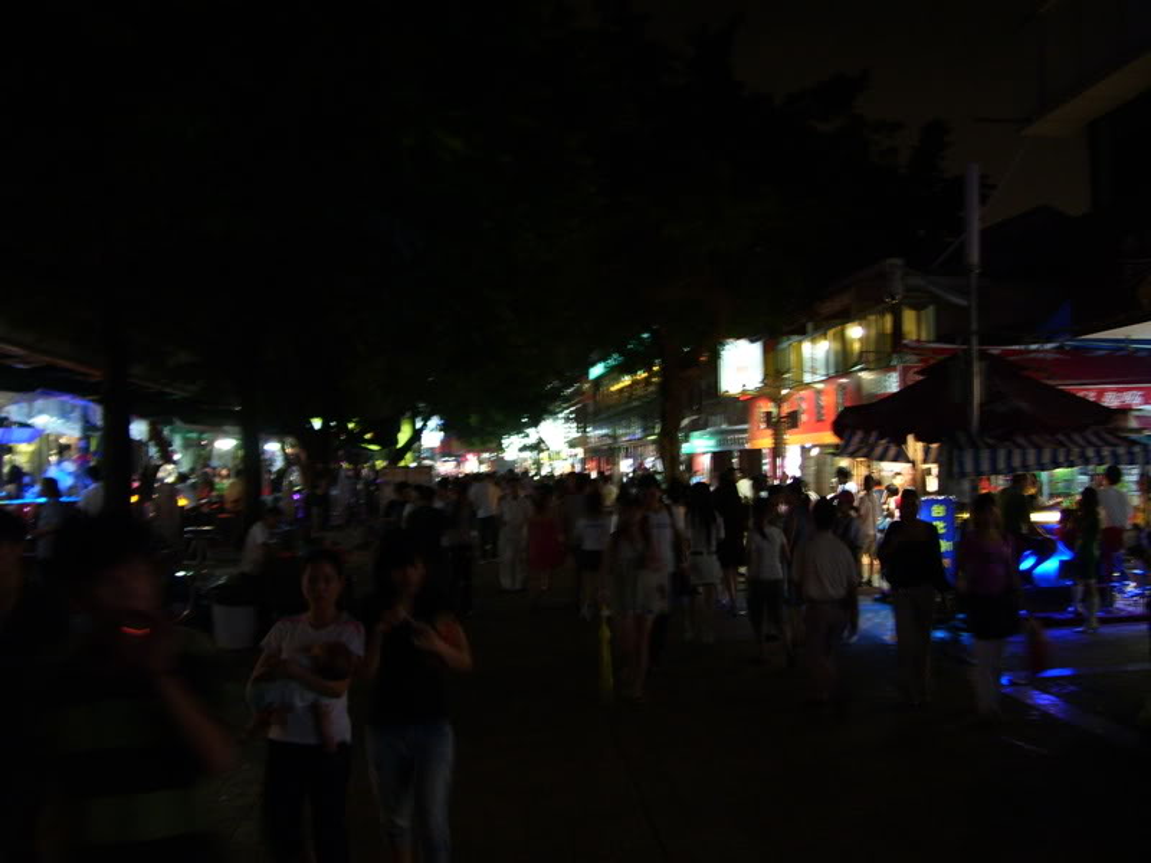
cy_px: 432
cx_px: 576
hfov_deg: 50.1
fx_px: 1230
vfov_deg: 38.7
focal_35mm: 37
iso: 160
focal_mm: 6
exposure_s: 1/8
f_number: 2.7
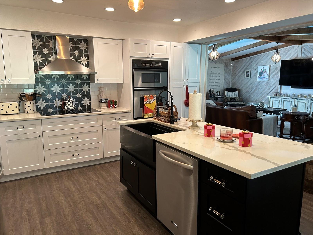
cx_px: 156
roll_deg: +0.7
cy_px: 118
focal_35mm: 26
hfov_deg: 67.3
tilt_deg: -7.9
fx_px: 235
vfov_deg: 53.1
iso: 160
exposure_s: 1/60
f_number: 1.5
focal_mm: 5.7
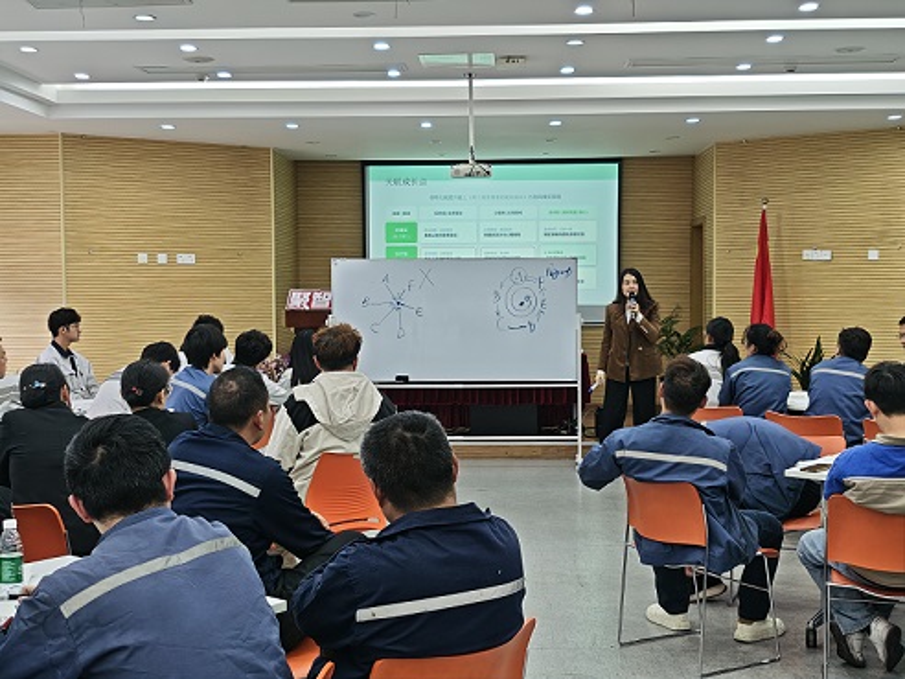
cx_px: 452
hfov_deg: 40.4
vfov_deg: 30.9
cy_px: 340
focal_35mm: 47
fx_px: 1229
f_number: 1.44
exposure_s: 1/100
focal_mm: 6.68
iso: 64
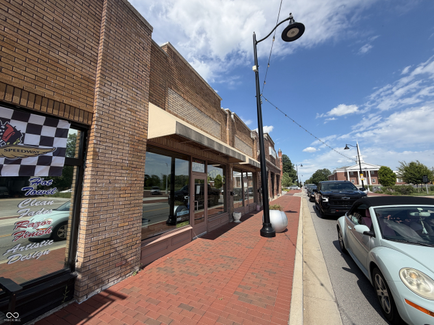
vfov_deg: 85.7
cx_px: 217
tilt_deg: +8.3
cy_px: 162
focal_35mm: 14
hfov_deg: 102.1
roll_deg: +1.5
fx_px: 175
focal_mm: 2.22
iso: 25
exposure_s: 1/770
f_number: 2.2
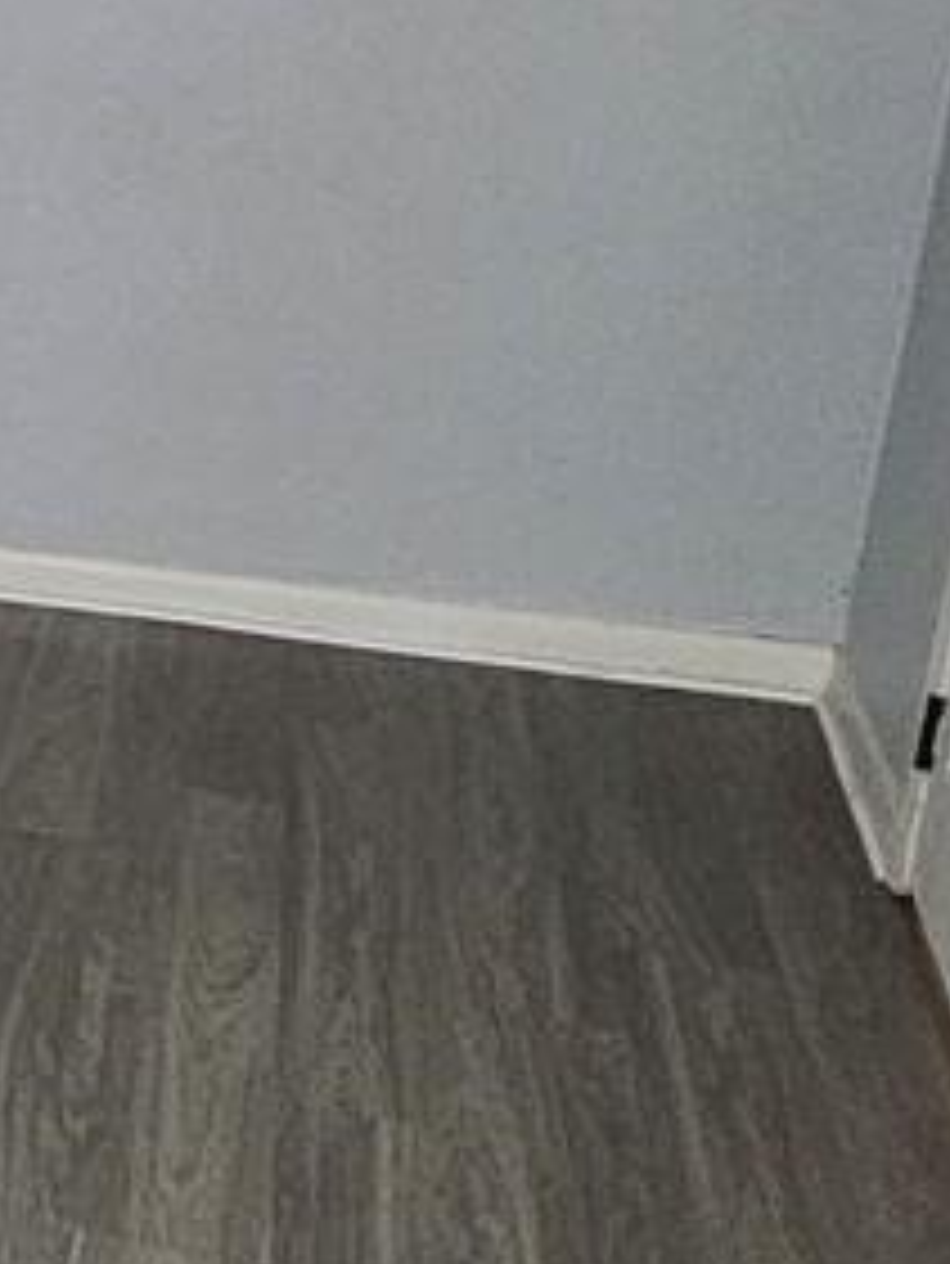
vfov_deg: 26.3
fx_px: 2706
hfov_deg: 15.6
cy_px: 535
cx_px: -982
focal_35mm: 74
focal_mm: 2.2
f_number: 2.2
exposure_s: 1/33
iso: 500
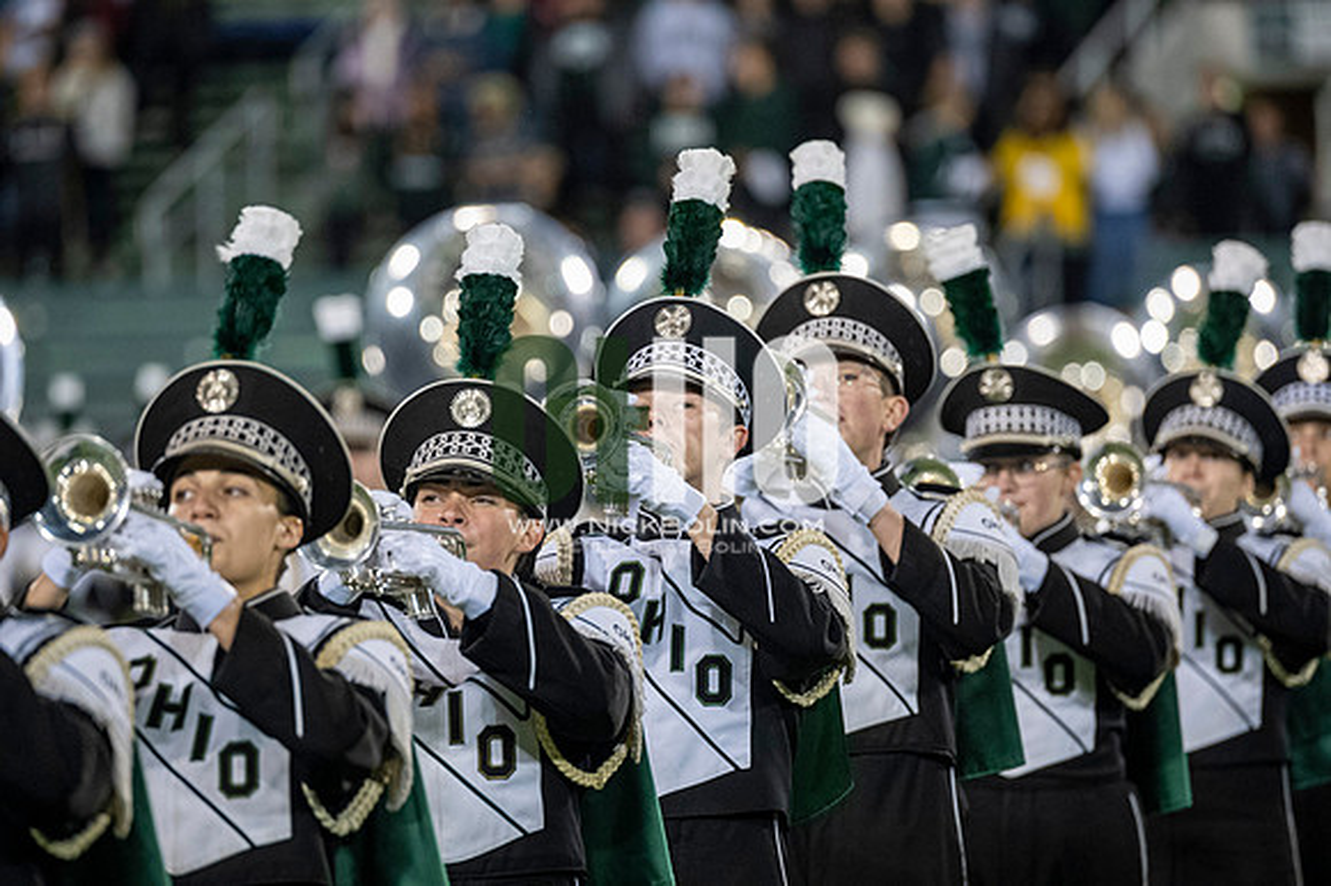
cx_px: 666
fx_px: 11085
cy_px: 443
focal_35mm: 300
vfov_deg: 4.6
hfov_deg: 6.9
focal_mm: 200
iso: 1000
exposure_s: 1/500
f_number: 2.8
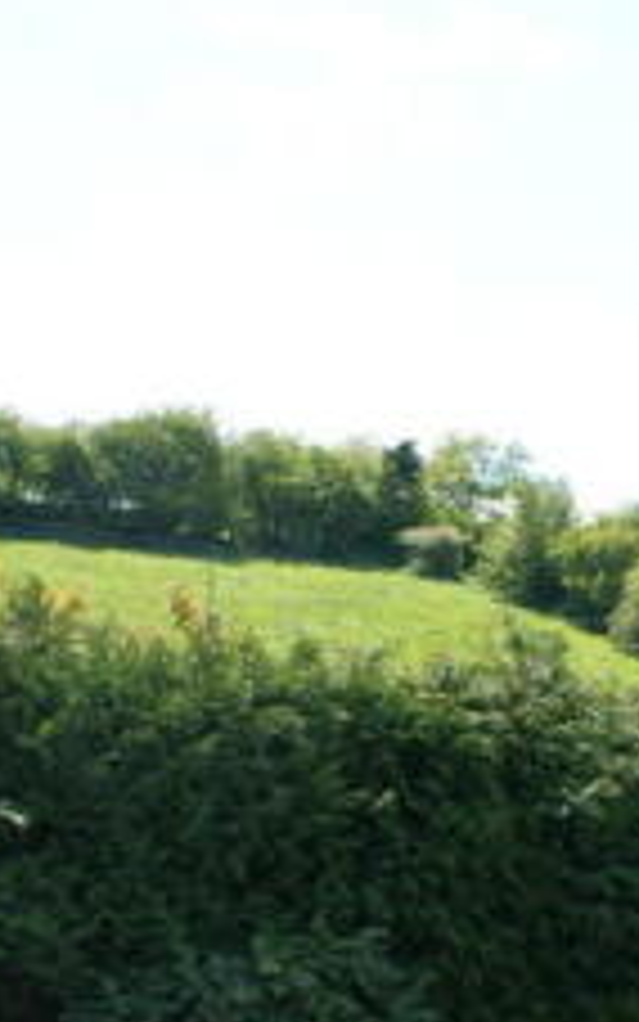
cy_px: 889
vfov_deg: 19.3
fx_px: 2952
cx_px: 418
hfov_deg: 12.3
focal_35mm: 106
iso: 100
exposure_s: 1/80
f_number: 10
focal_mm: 24
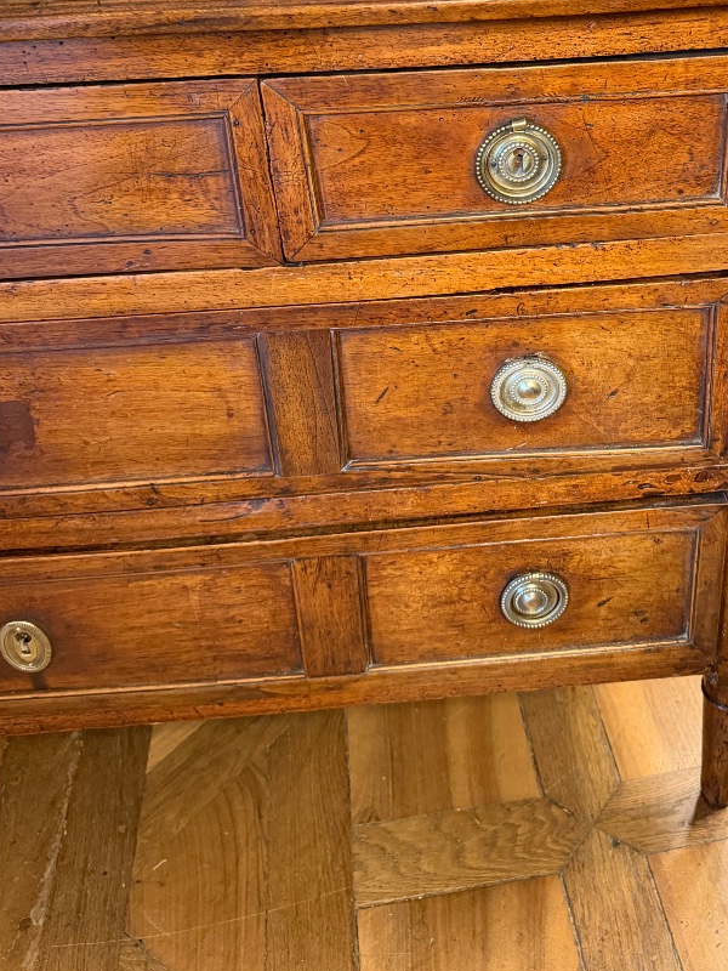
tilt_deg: -25.9
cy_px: 279
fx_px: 1009
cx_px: 497
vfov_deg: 49.9
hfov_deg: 39.1
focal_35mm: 36
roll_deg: +1.1
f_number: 1.78
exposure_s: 1/33
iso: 640
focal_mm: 6.76
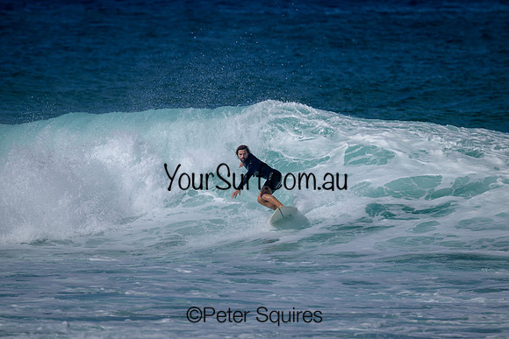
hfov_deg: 2.6
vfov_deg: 1.7
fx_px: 11313
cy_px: 170
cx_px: 254
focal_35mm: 800
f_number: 11
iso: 360
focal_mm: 800
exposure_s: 1/2000
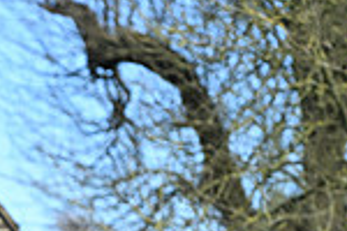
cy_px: 415
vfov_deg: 3.2
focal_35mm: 424
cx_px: -150
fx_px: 4087
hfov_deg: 4.8
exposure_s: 1/1250
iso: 180
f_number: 3.5
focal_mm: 110
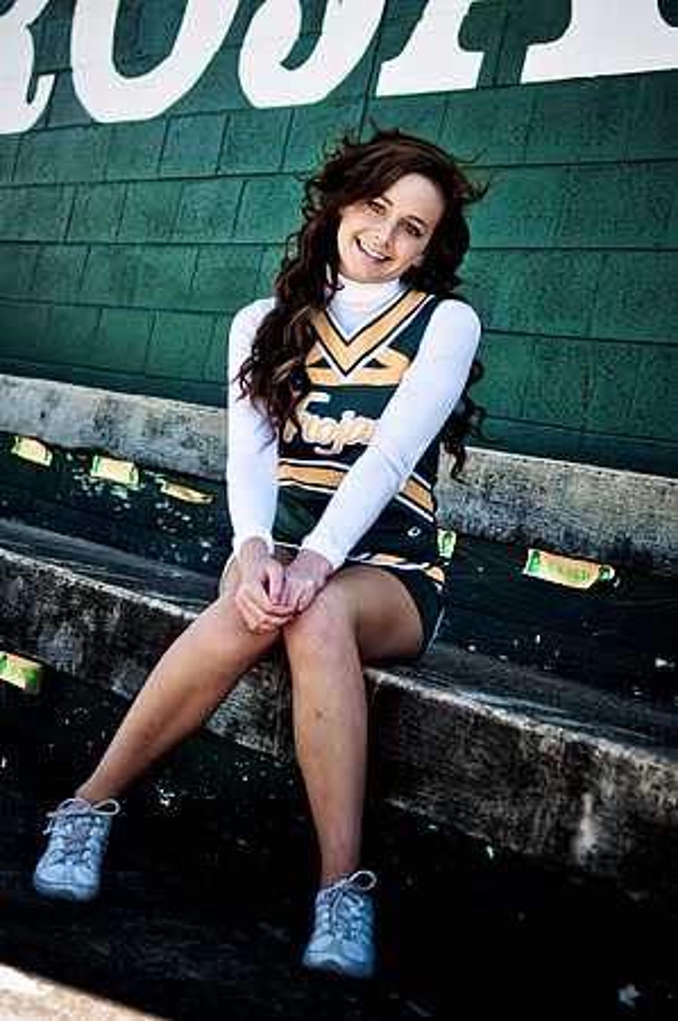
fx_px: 1699
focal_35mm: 60
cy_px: 510
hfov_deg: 22.6
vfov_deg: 33.4
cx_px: 339
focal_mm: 40
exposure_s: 1/400
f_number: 2.8
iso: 200
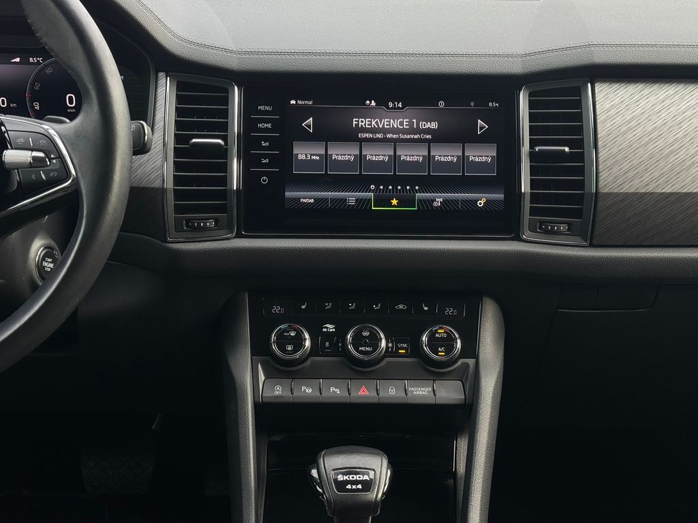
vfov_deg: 30.3
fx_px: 968
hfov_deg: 39.7
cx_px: 349
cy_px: 262
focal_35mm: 48
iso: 64
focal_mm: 6.76
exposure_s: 1/224
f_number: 1.78
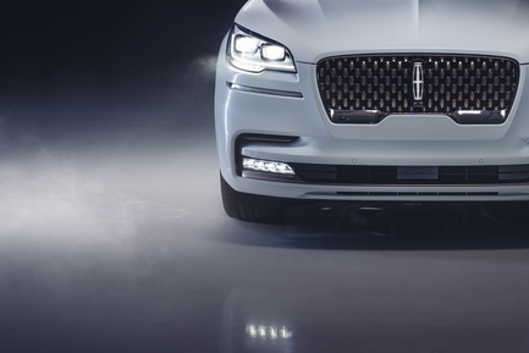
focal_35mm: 89
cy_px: 112
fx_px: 1308
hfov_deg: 22.6
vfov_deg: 15.3
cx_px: 420
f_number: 3.5
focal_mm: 55
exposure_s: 1/200
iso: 320
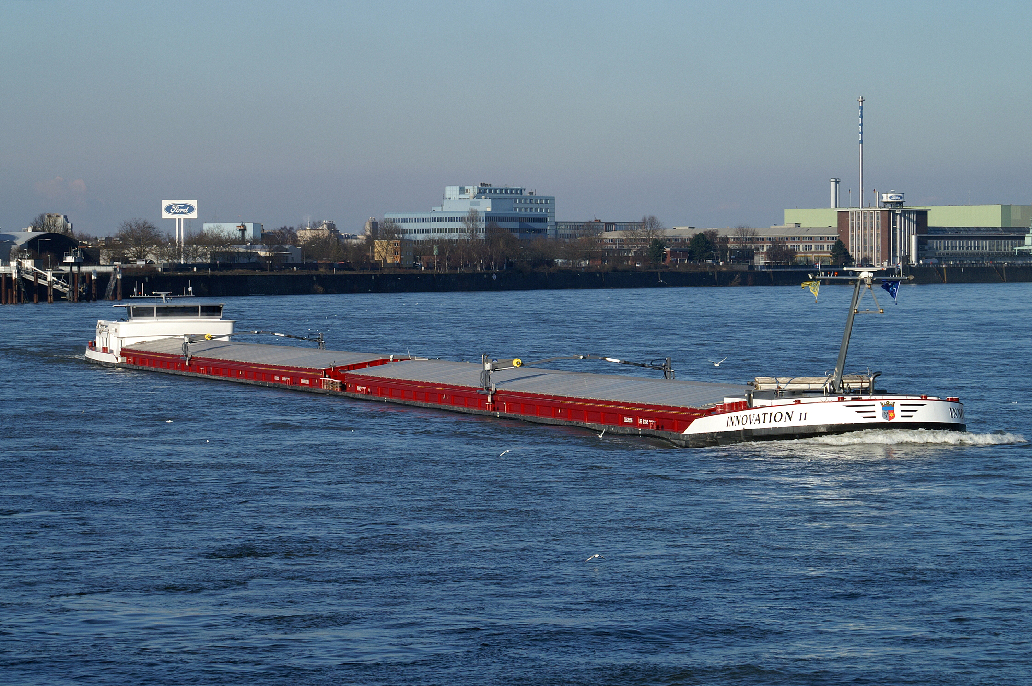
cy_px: 343
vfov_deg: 10.1
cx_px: 516
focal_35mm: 135
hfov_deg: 15.2
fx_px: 3867
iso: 100
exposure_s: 1/250
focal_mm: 90
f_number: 10
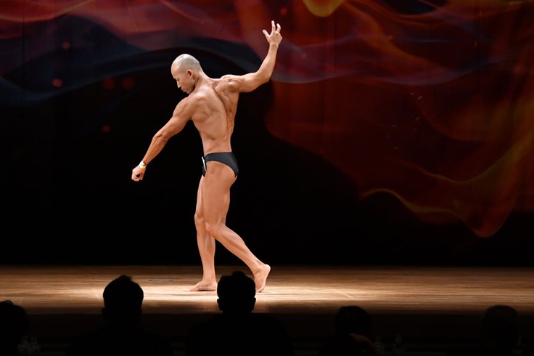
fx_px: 2921
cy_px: 173
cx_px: 272
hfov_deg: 10.4
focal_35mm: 197
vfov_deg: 7.0
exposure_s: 1/400
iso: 3200
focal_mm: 125
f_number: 5.6
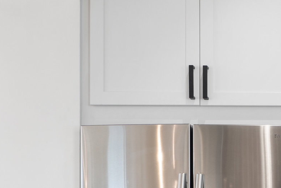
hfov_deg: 26.9
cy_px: 225
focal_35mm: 64
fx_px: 500
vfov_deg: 20.0
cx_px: 358
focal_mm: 17
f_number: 9
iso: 100
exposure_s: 1/3
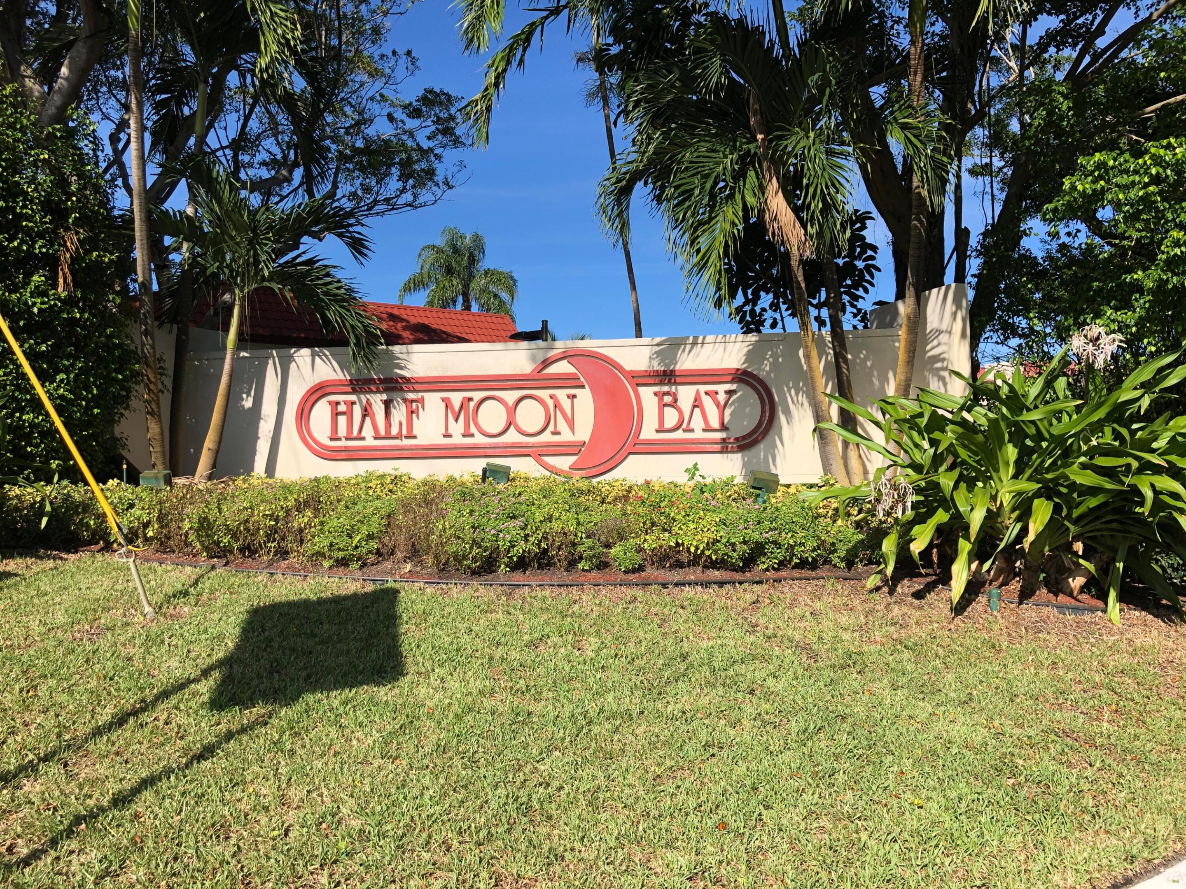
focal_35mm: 28
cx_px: 593
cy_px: 444
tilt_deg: +1.5
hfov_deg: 63.4
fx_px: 959
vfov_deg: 49.7
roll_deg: +0.9
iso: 20
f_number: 1.8
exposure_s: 1/1946
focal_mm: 4
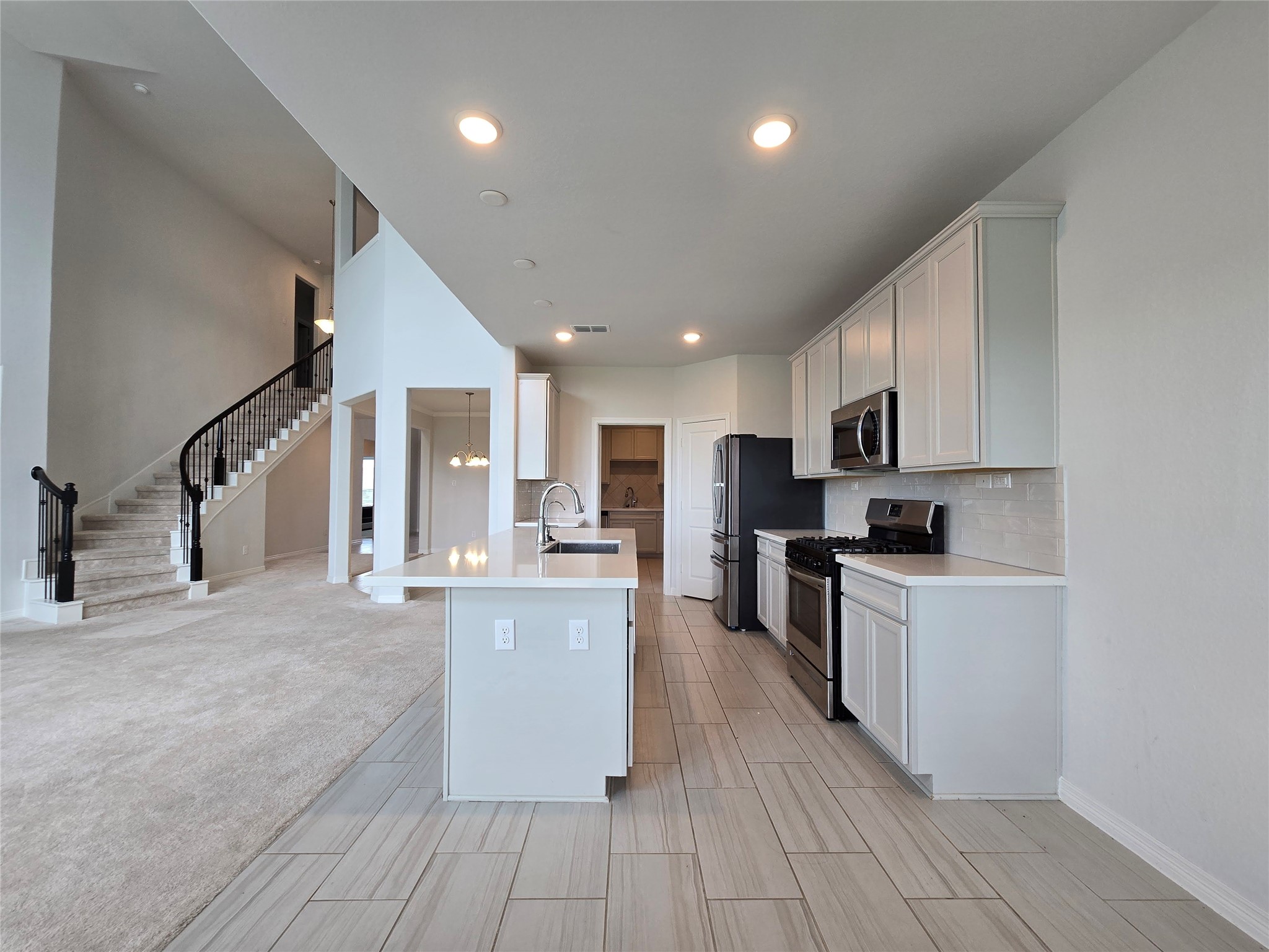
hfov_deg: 106.2
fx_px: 477
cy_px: 476
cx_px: 634
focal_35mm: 13
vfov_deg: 89.9
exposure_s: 1/60
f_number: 2.2
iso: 50
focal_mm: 2.2
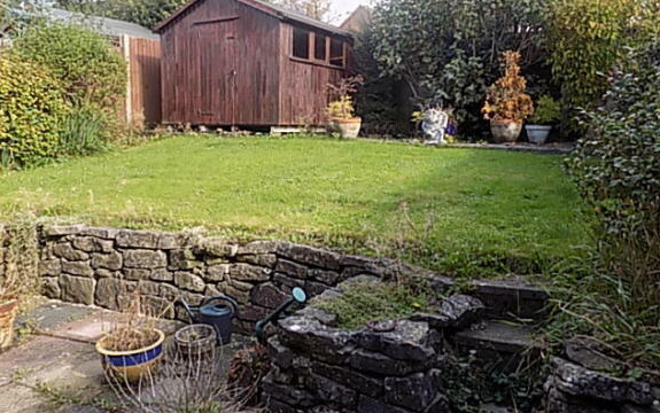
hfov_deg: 64.6
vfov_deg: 43.2
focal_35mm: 29
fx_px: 522
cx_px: 333
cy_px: 197
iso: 80
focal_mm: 4.8
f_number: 3.2
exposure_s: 1/160
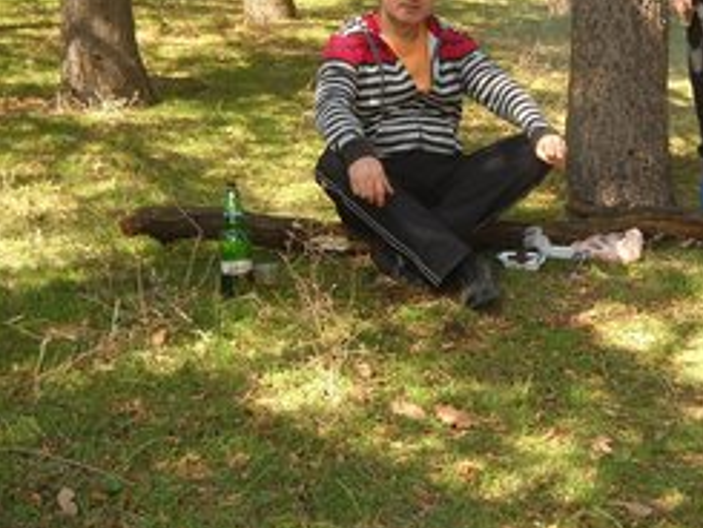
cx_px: 430
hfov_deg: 28.9
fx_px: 1361
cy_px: 132
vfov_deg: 21.8
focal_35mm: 67
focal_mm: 6.72
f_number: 3.1
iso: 64
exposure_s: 1/105
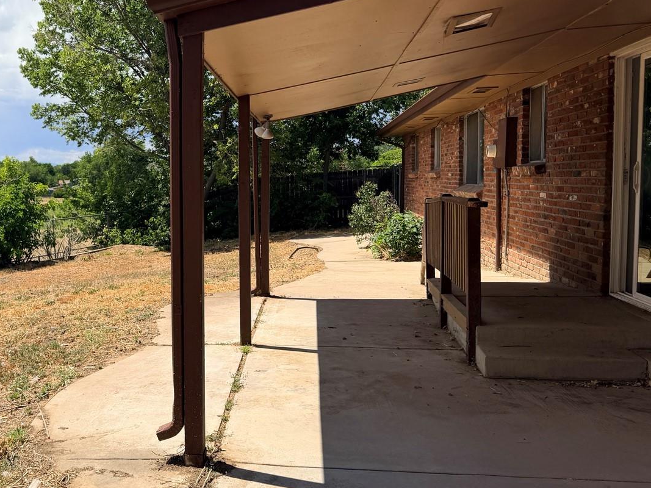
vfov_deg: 39.6
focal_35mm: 36
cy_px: 234
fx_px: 677
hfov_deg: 49.7
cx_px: 178
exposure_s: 1/6173
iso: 80
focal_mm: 6.76
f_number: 1.78
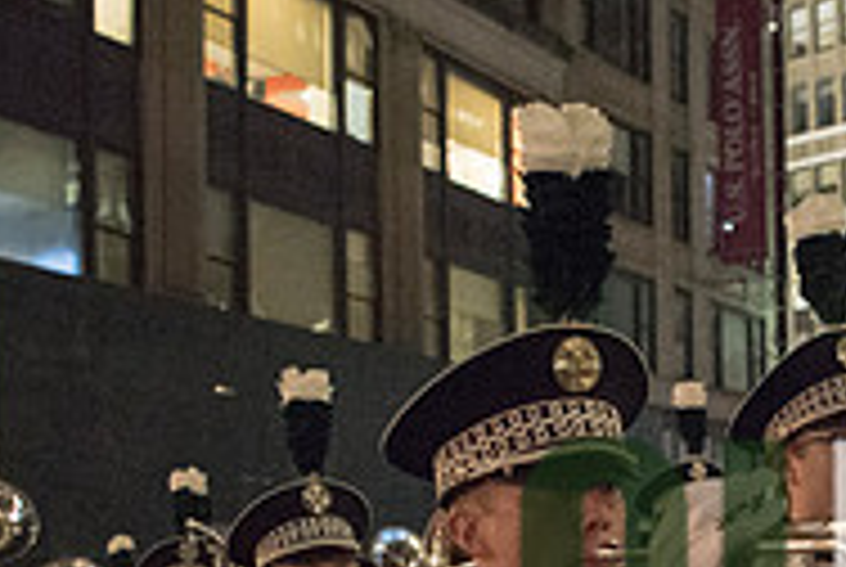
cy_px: 650
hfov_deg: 25.8
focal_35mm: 74
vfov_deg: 17.7
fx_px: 1742
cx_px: 860
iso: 8000
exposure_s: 1/250
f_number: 2.8
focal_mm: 24
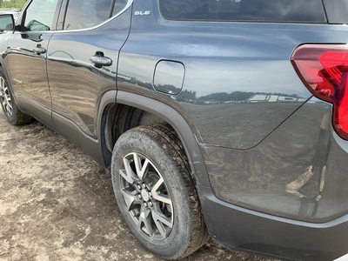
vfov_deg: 49.7
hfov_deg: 63.4
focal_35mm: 28
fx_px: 281
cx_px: 174
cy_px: 130
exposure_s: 1/168
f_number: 1.8
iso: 20
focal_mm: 3
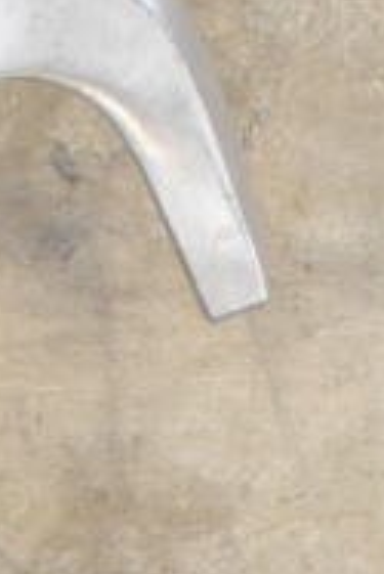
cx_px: 28
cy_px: 1028
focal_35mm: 132
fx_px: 2108
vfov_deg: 13.9
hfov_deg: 10.3
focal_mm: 18
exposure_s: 1/40
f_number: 3.5
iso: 1600
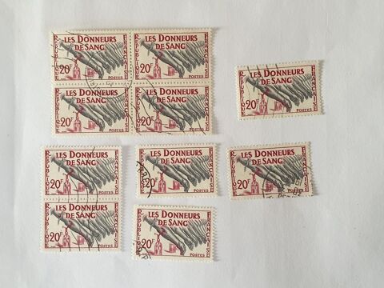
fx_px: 288
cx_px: 192
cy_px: 144
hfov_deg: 67.3
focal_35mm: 26
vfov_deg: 53.1
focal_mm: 4.3
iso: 250
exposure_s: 1/50
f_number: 2.4
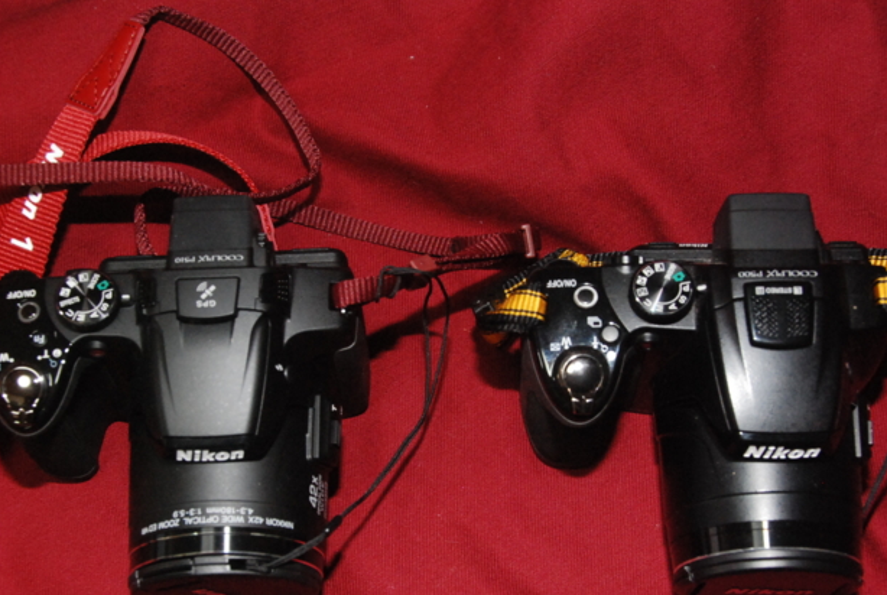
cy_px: 362
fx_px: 1399
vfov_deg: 24.0
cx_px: 446
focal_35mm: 57
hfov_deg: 35.2
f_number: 8
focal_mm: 29
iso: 1600
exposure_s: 1/60
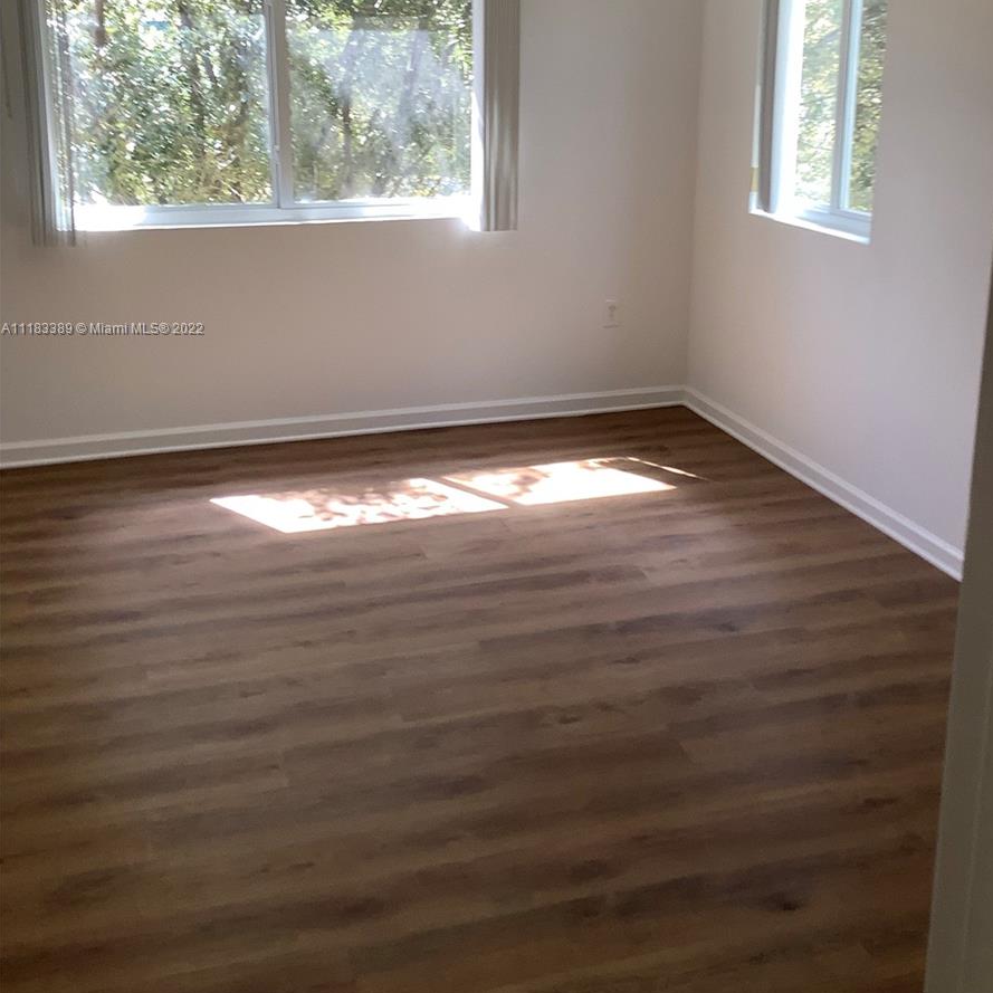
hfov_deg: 44.9
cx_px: 502
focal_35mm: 37
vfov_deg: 44.3
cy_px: 330
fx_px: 1201
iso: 50
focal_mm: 3.3
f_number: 2.4
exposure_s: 1/60
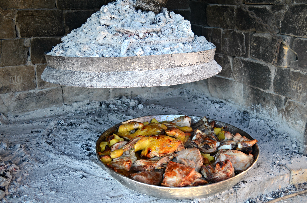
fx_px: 332
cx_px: 154
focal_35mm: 39
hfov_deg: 49.6
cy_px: 102
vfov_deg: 34.1
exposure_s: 1/15
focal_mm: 26
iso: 100
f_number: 4.2
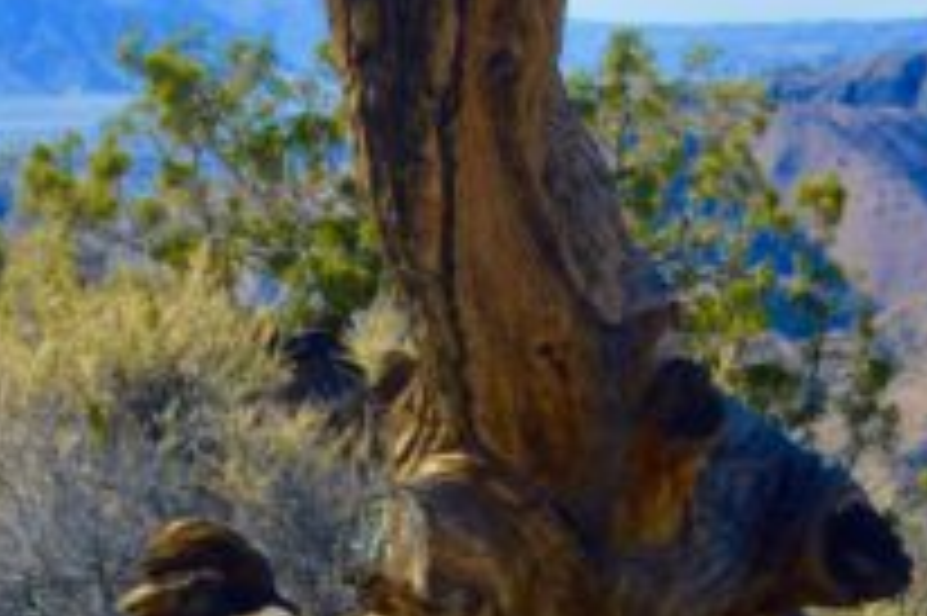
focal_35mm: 149
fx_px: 3834
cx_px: 981
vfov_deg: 9.0
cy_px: -214
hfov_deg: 13.5
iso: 100
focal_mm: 20
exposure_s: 1/320
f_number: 8
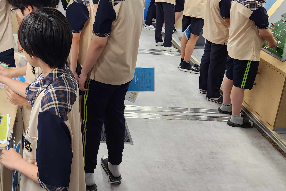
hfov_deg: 47.3
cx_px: 85
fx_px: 318
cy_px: 17
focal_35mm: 40
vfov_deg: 31.7
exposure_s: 1/120
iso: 200
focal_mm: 5.4
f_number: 1.8
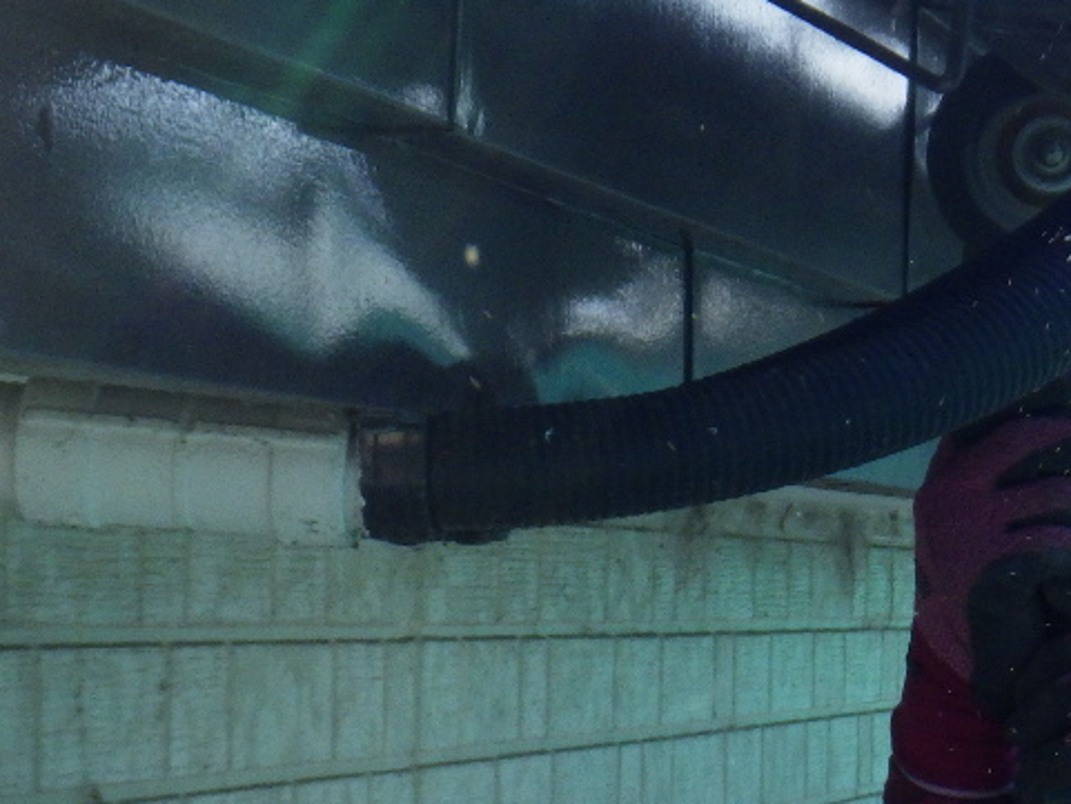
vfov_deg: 9.0
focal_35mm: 165
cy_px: 448
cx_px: 1138
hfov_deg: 11.8
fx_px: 5106
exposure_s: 1/400
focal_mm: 11.1
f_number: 5.5
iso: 250
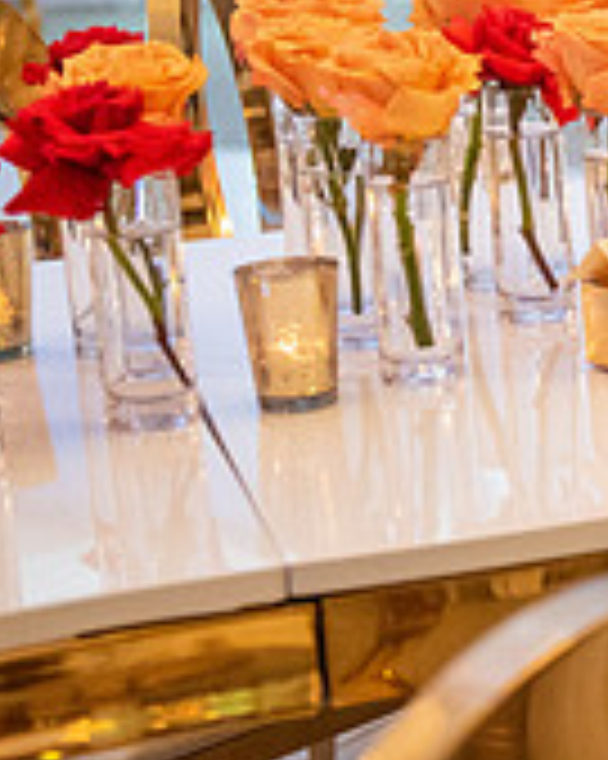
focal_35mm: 178
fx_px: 4007
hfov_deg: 8.1
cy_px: 153
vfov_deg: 10.8
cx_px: 1334
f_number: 3.2
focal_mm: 45
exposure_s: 1/125
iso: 1600
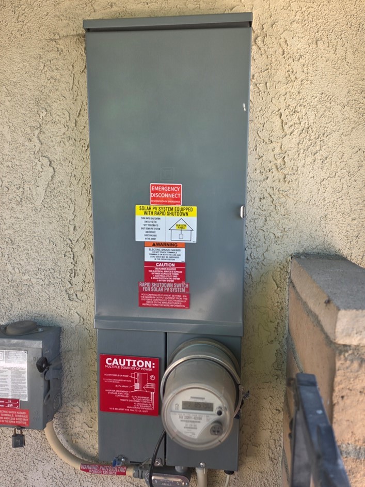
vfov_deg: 69.4
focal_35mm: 25
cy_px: 246
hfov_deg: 54.9
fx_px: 351
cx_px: 190
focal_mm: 6.25
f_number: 1.7
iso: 32
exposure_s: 1/180
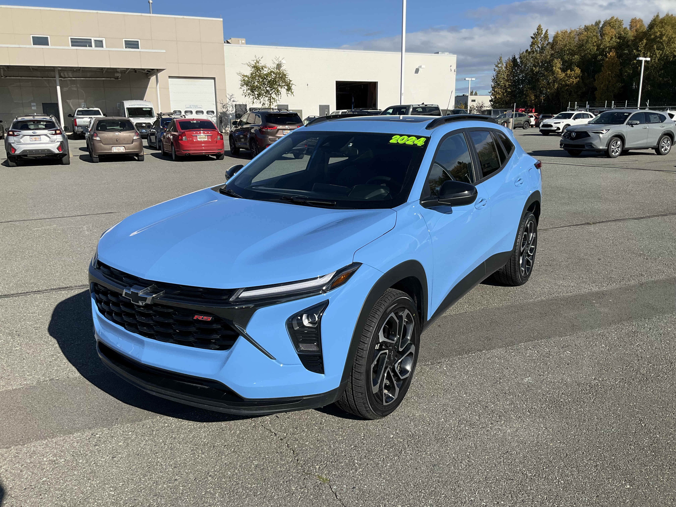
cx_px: 338
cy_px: 254
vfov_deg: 48.2
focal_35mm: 29
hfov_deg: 61.7
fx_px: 566
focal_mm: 3
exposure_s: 1/2227
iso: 25
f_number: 1.8
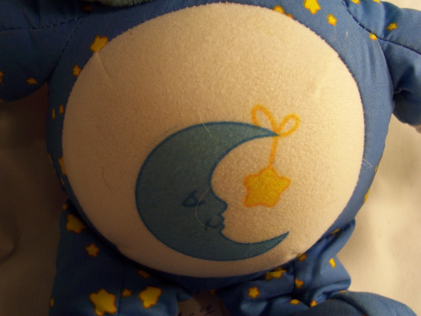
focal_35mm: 37
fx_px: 450
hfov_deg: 50.1
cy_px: 158
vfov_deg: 38.7
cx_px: 210
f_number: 2.8
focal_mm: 5.6
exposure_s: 1/125
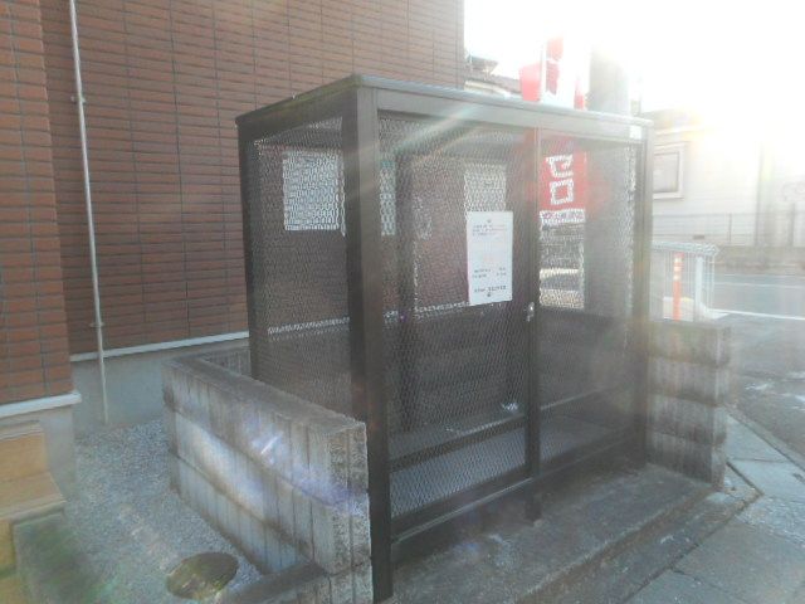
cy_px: 302
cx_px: 402
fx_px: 581
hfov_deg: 69.4
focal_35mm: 25
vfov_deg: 54.9
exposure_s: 1/250
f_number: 3.7
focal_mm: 4.5
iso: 250
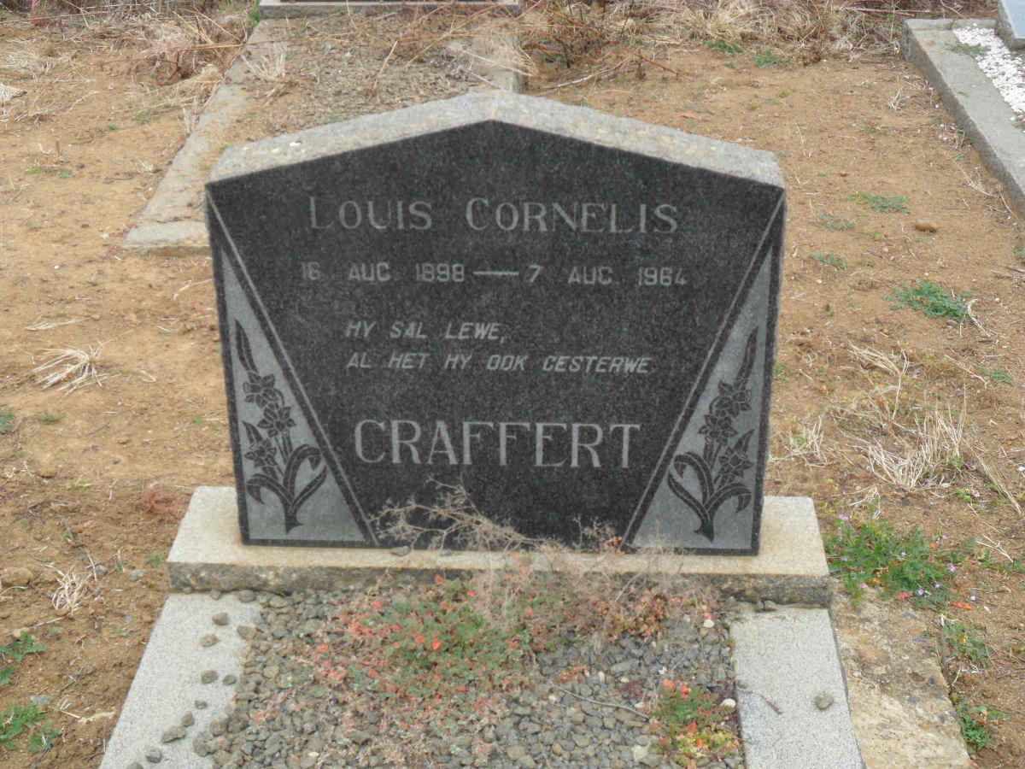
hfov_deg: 36.8
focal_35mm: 52
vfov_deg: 28.0
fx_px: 1540
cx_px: 512
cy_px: 384
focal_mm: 9.3
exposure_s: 1/125
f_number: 5
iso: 100
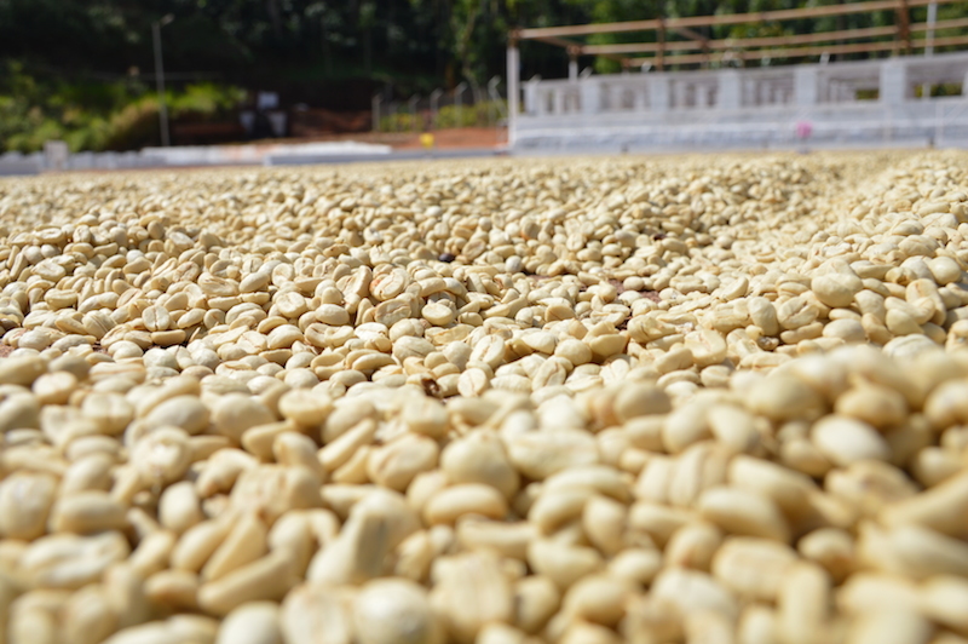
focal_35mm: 34
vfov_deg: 38.3
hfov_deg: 55.1
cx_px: 484
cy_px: 322
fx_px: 927
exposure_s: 1/320
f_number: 9
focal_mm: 23
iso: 100
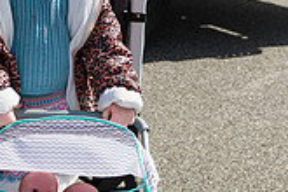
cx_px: 66
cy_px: 66
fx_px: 872
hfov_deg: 18.6
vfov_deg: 12.6
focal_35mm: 109
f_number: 4
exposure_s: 1/3200
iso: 200
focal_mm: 31
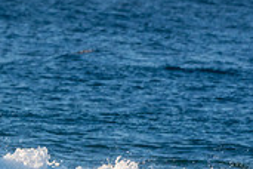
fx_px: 9993
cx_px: -139
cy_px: 207
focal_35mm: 1422
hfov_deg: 1.4
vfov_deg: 1.0
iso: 560
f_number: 5.6
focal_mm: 280
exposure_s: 1/1250
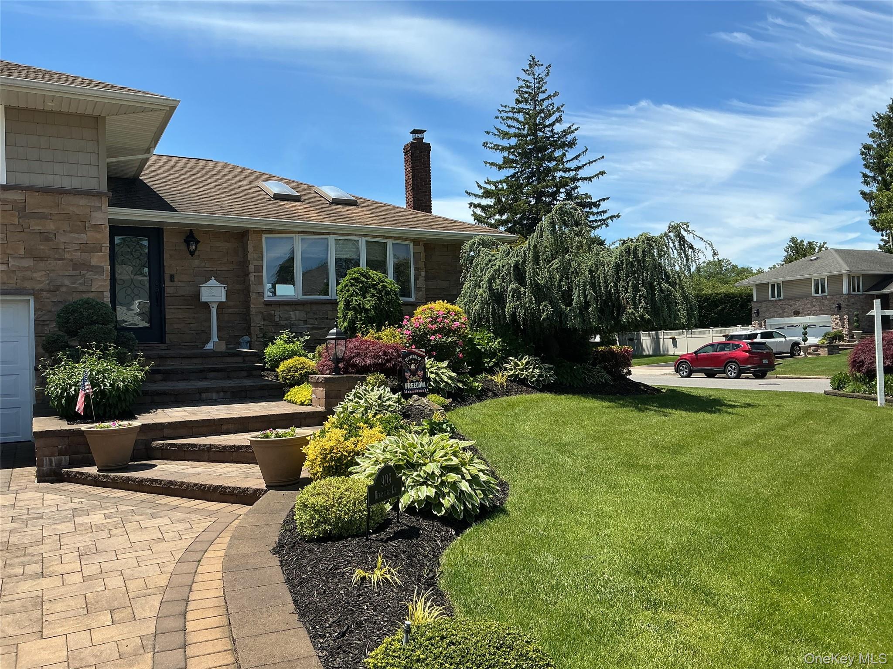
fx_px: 748
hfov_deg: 61.7
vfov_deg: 48.2
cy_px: 334
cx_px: 446
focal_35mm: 29
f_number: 1.8
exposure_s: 1/1577
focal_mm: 3
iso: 25
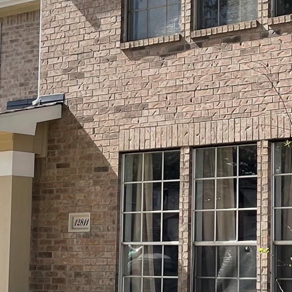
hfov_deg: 18.9
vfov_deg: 19.3
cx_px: 268
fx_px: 859
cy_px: 155
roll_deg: -0.7
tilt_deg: +4.8
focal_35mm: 90
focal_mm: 5.1
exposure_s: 1/1821
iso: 32
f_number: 1.6
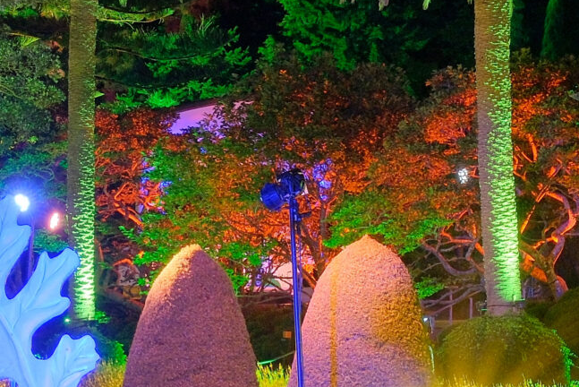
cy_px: 129
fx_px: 2800
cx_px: 7
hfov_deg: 11.7
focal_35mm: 174
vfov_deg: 7.9
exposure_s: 1.4
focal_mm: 29.2
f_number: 8
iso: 640
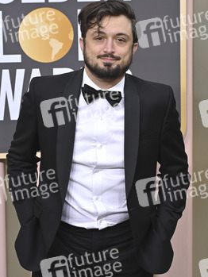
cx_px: 104
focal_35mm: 154
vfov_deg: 12.8
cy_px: 148
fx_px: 1233
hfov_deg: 9.6
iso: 800
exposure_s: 1/640
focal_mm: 140
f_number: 8
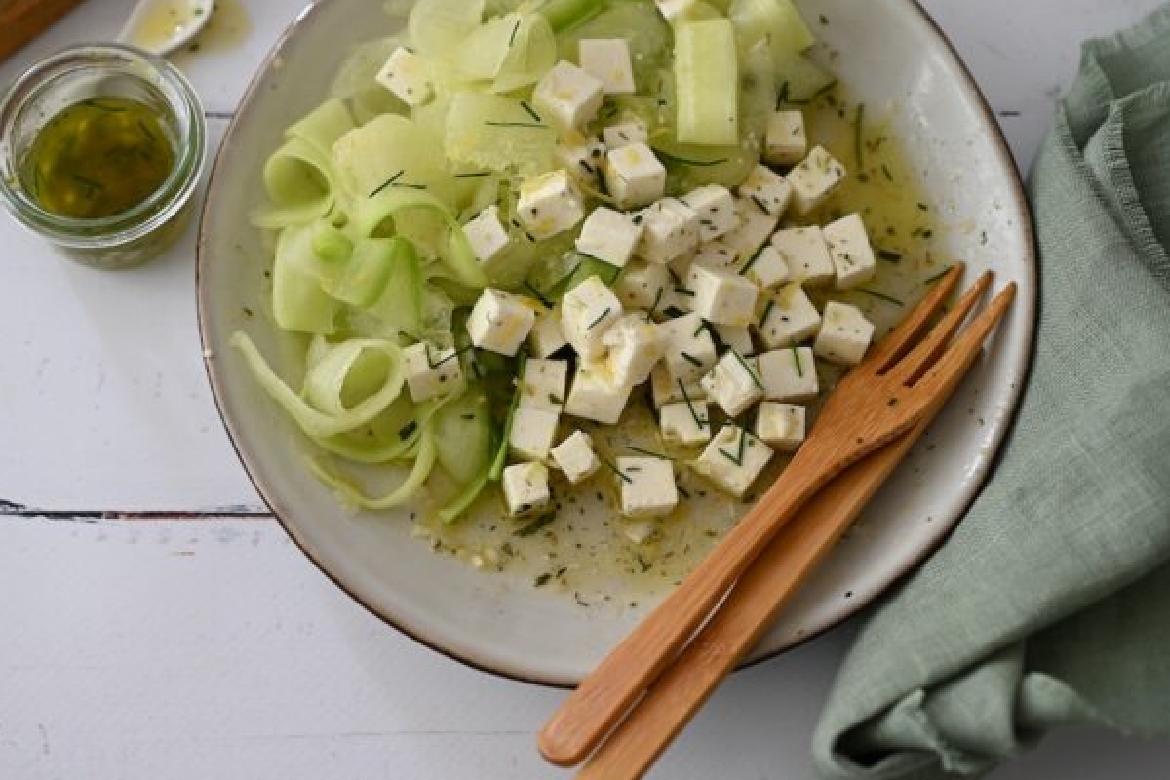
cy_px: 294
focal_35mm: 64
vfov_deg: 21.2
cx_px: 476
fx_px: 2080
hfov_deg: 31.3
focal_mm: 50
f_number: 4.5
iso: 125
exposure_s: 1/40
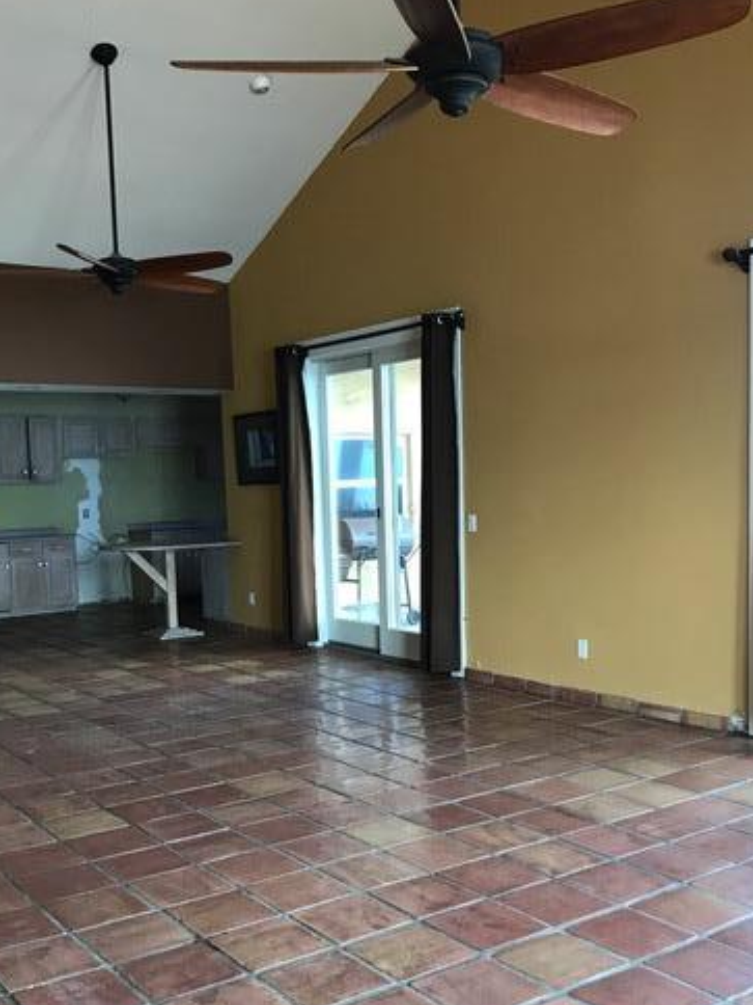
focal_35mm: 37
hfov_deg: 38.6
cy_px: 606
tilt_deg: -5.1
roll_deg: +1.5
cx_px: 346
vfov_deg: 49.8
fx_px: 1073
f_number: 1.8
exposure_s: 1/30
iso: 40
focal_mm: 3.99
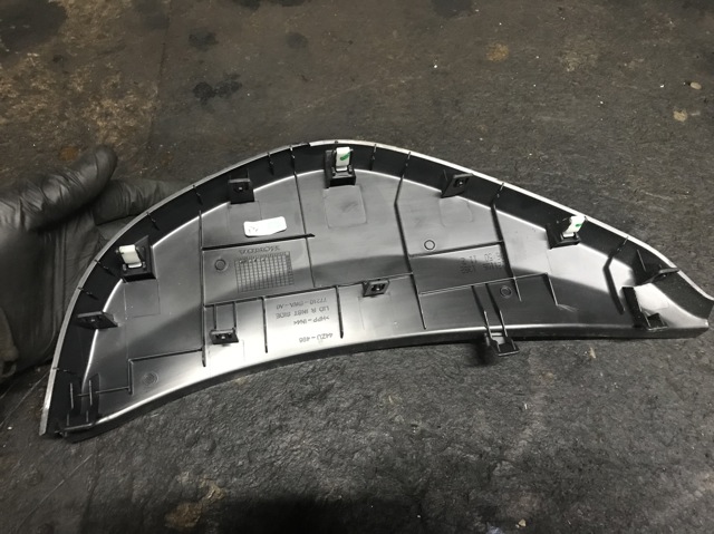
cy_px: 267
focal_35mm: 28
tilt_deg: -58.2
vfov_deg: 49.7
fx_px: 577
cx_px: 357
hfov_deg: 63.5
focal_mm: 3.99
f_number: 1.8
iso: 80
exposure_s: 1/7
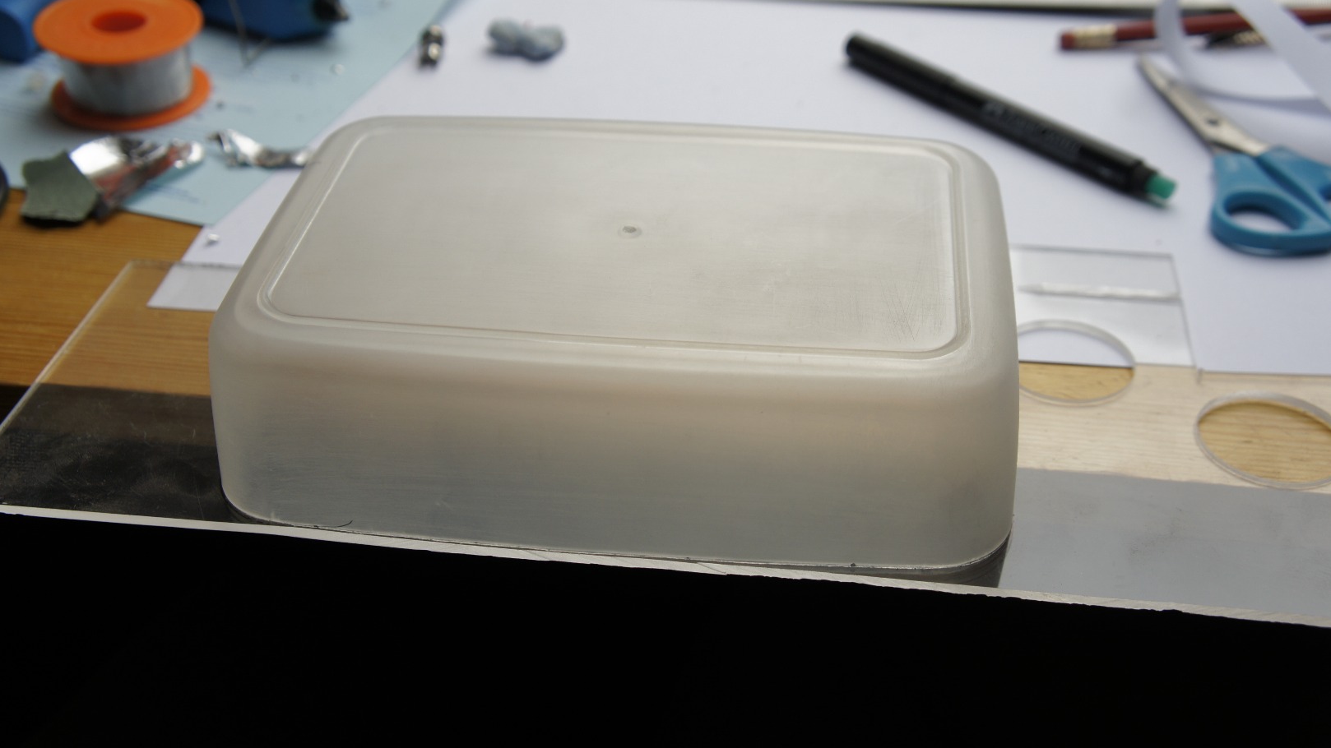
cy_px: 350
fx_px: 1501
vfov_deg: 28.0
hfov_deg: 47.8
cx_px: 666
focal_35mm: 43
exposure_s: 1/60
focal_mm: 27
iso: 200
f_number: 5
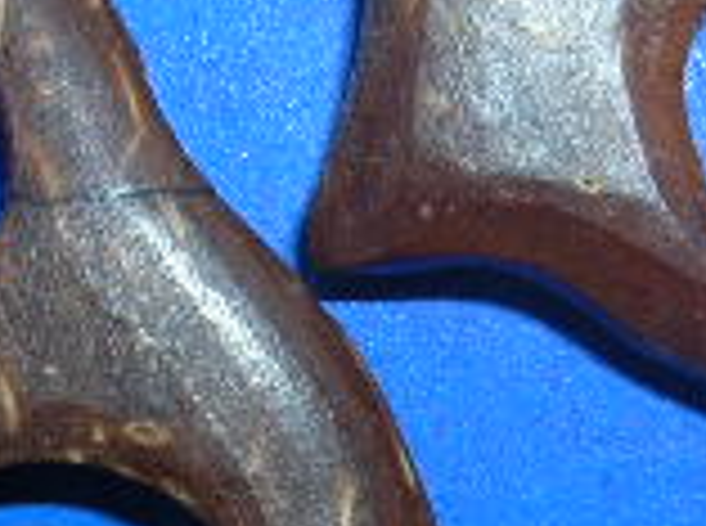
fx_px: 2910
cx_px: 319
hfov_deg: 13.8
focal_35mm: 143
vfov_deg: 10.3
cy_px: 211
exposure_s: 1/60.1
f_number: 5.6
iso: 50
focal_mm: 5.8
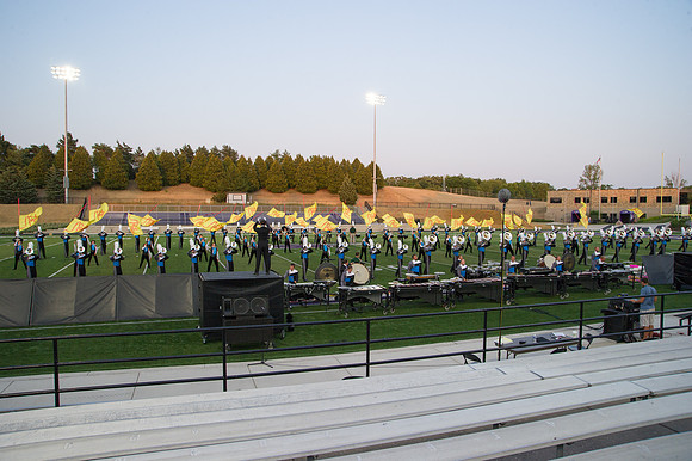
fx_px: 461
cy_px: 230
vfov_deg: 53.1
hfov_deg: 73.8
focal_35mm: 24
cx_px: 346
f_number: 9
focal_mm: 24
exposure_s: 1/320
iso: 640
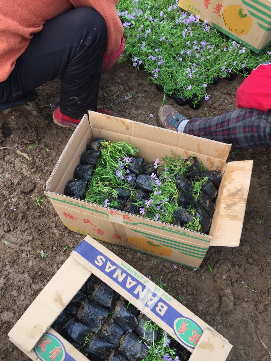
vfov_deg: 61.7
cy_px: 180
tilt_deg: -61.4
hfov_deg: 48.2
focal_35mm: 29
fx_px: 303
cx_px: 136
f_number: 2.2
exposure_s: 1/341
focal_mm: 4.15
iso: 32
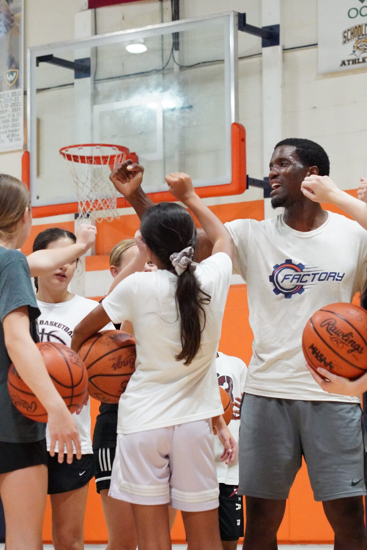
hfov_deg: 10.8
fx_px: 1949
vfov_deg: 16.1
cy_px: 275
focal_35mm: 128
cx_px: 184
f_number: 5.6
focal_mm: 85
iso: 16000
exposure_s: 1/500
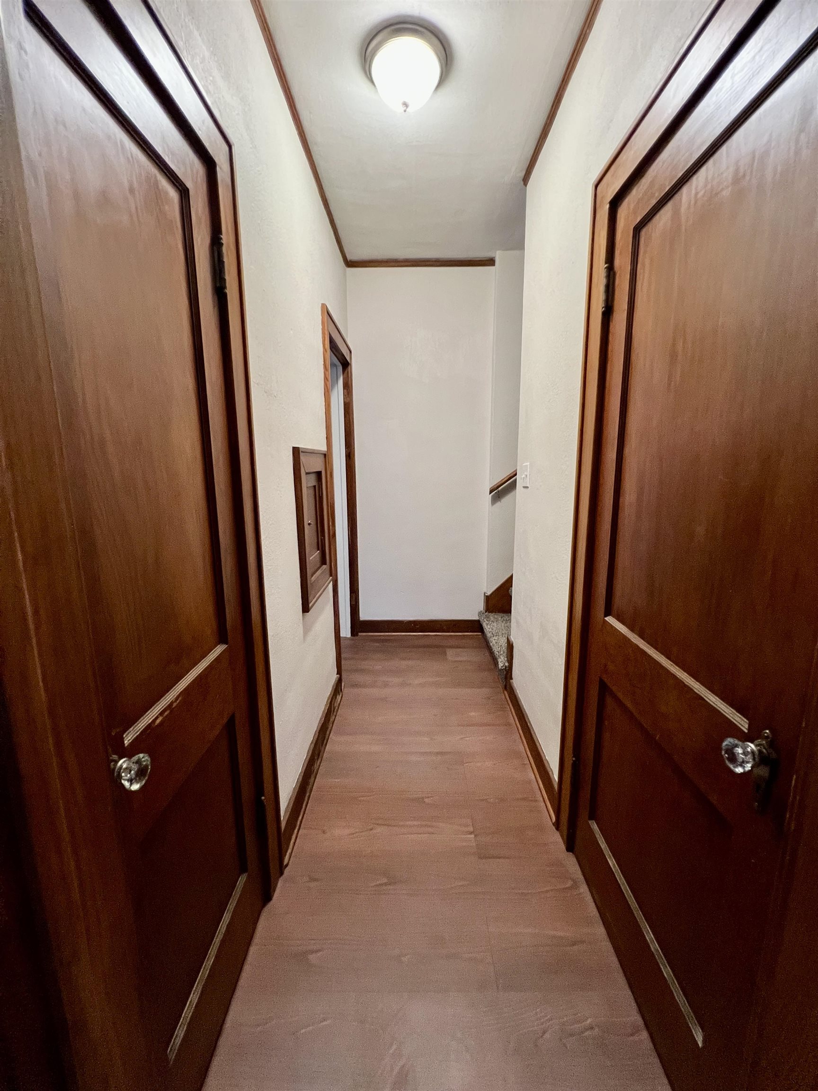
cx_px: 409
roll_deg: -0.7
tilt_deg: -10.2
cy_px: 546
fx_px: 410
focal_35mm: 13
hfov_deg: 89.9
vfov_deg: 106.2
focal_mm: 1.57
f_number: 1.8
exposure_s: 1/60
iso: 400
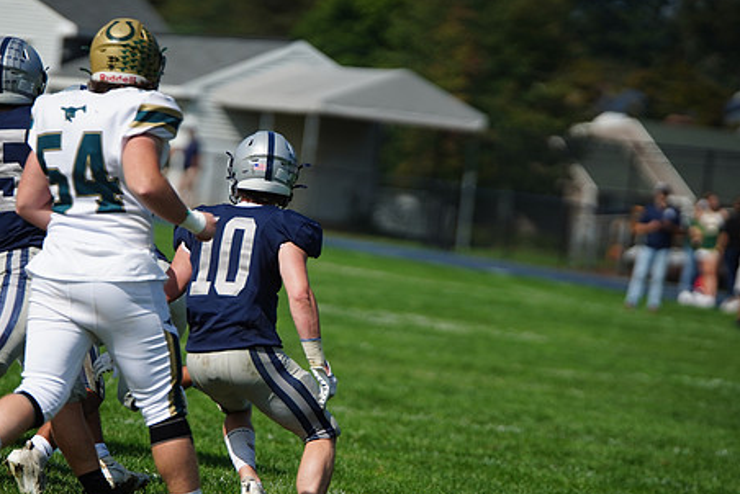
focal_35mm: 317
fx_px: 6520
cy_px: 258
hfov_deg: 6.5
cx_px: 298
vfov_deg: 4.3
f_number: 2.8
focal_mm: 247
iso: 400
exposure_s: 1/8000
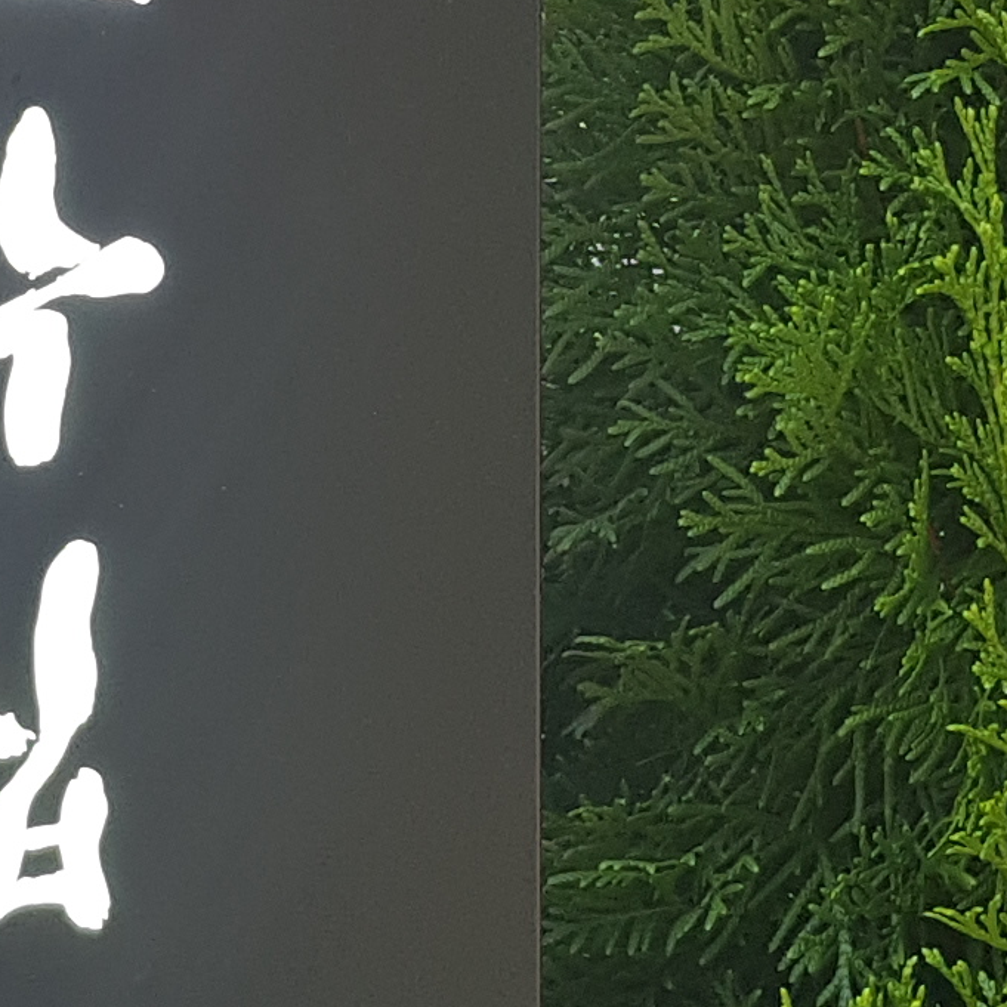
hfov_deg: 12.8
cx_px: 191
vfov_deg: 12.7
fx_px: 4476
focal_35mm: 136
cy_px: 84
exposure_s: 1/120
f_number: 1.7
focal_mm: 4.3
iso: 64
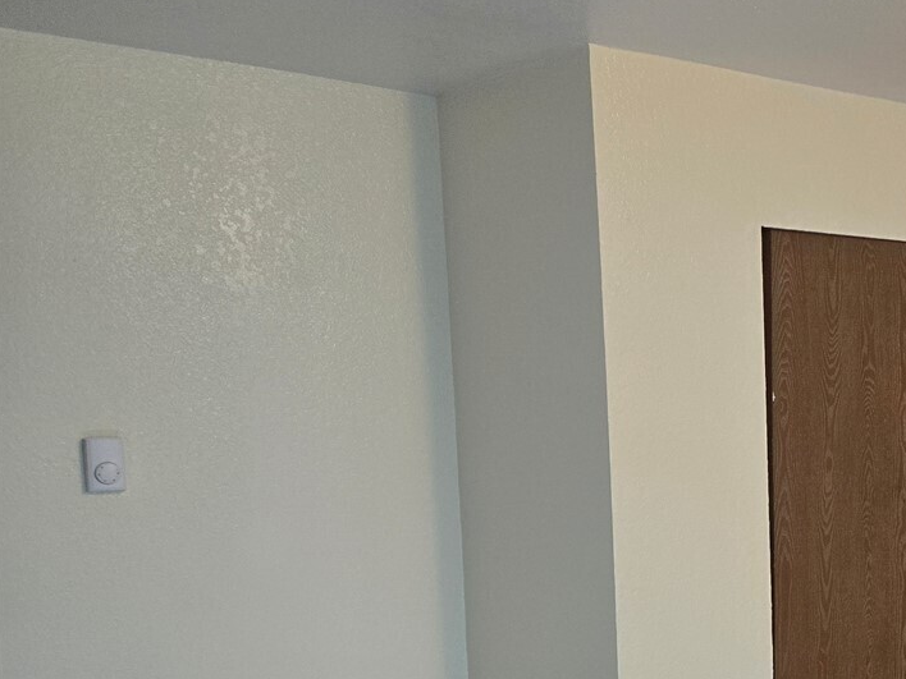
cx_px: 1017
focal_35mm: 52
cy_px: 549
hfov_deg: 32.1
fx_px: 1361
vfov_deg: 27.4
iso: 250
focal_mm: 5.4
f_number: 1.8
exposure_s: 1/120
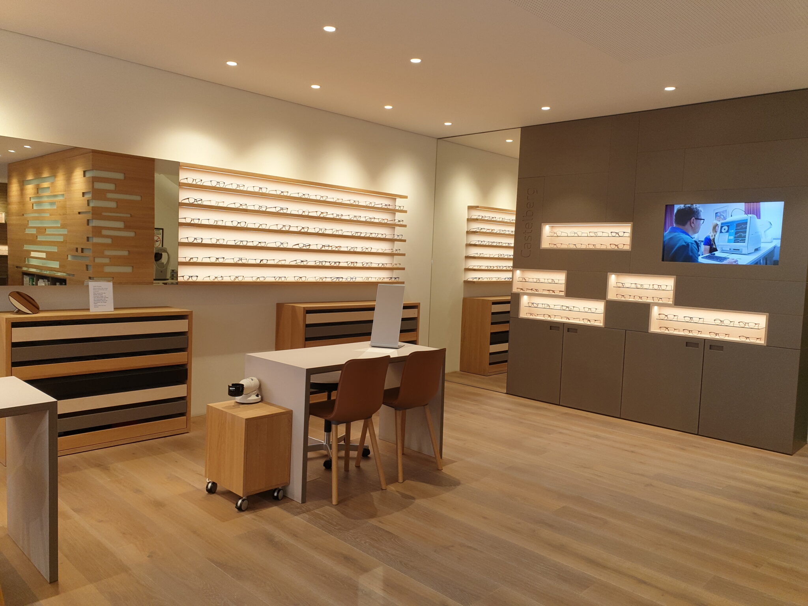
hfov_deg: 67.3
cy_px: 303
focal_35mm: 26
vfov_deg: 53.1
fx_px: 607
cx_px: 404
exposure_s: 1/50
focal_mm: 4.3
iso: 50
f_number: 2.4
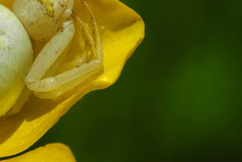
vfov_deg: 3.6
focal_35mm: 381
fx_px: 2561
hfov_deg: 5.4
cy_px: 10
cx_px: 60
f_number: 8
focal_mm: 42.6
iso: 100
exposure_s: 1/500
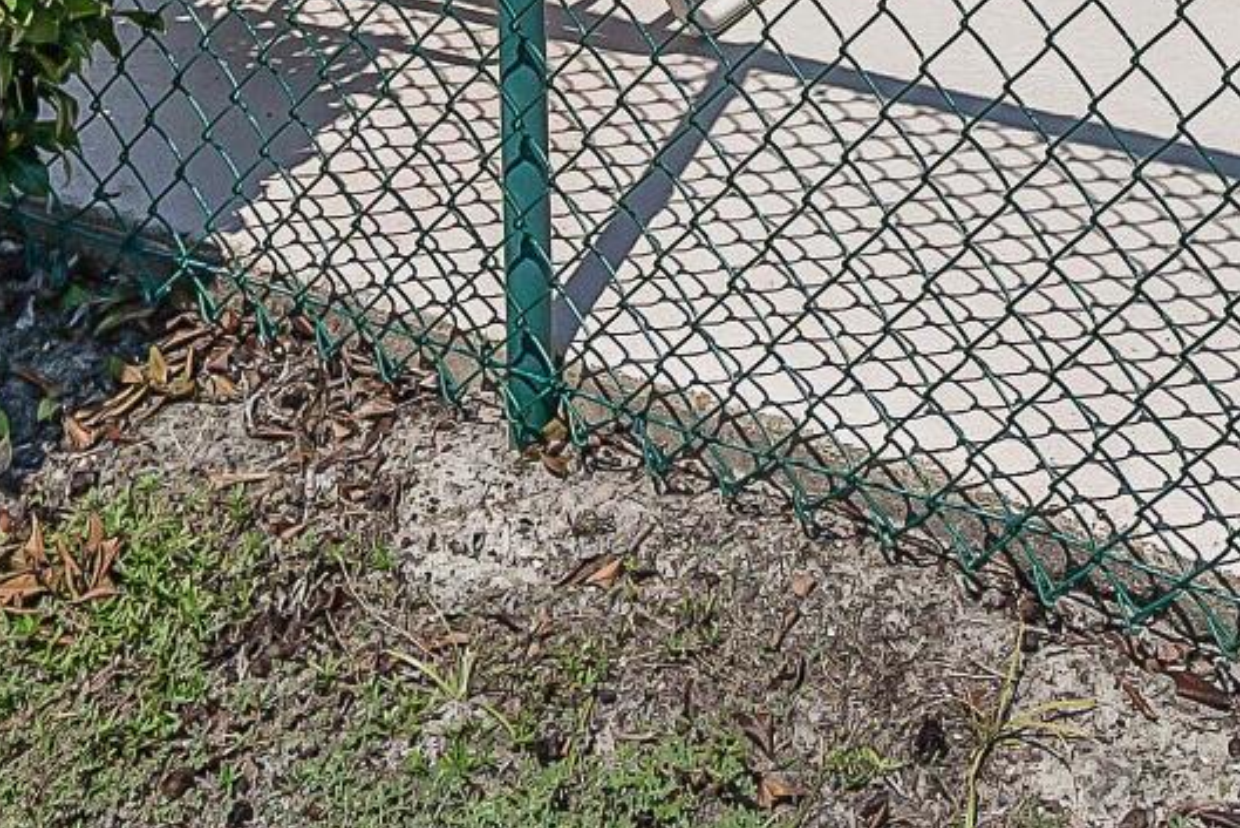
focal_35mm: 68
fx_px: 2343
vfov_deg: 14.7
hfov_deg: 28.3
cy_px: -1025
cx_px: 1160
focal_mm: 12
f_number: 5
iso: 100
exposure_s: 1/800
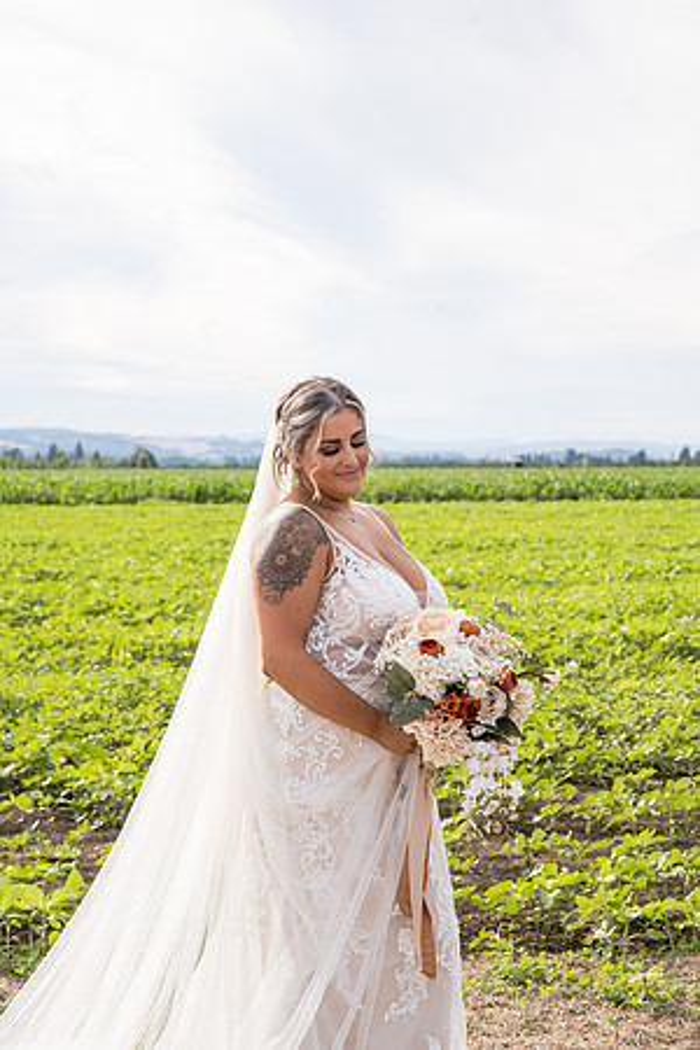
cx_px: 350
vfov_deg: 30.5
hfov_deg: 20.6
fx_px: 1925
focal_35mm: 66
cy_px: 525
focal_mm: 66
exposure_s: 1/400
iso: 160
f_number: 6.3
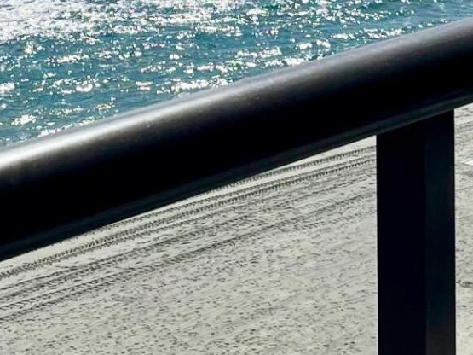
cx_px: 133
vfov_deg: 10.6
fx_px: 1844
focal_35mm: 135
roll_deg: +0.6
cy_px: -187
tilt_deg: -4.4
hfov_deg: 14.6
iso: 32
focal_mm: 4.2
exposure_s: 1/9804
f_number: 1.6
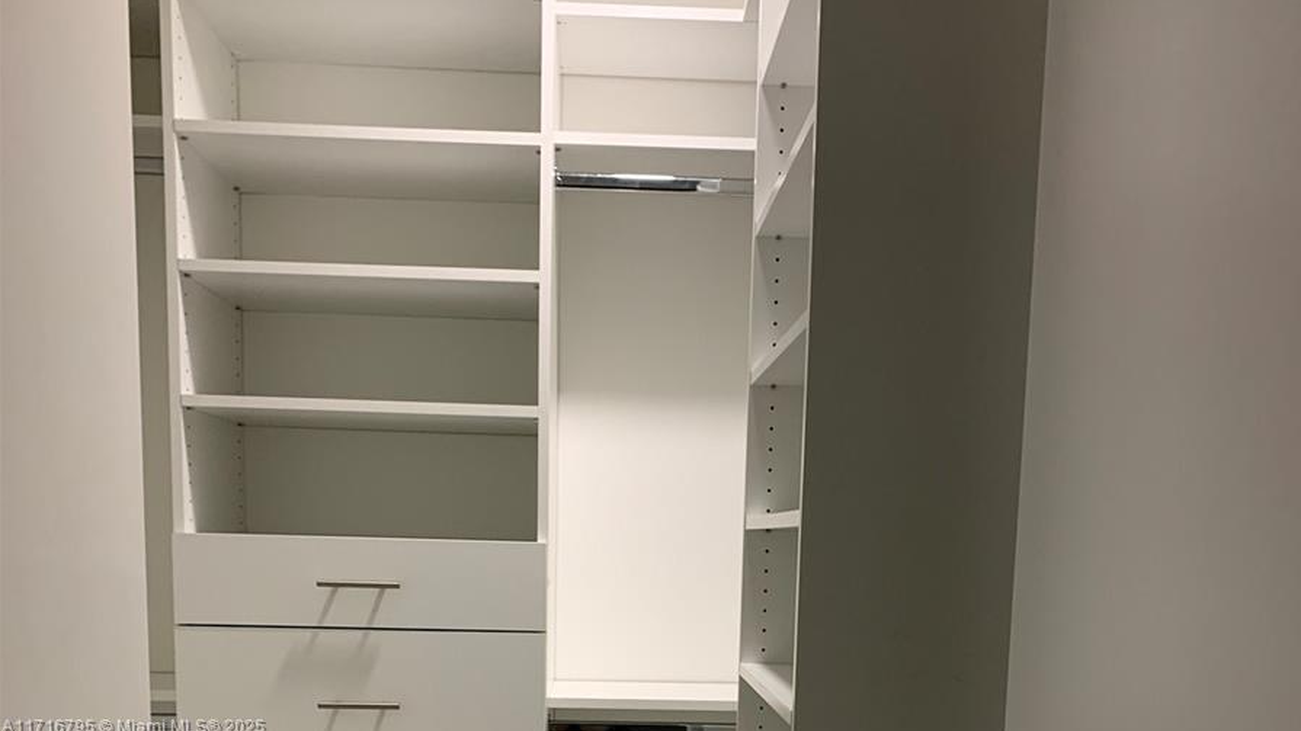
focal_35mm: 38
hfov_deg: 52.8
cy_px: 728
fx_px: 1311
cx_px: 653
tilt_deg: -7.9
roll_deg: -0.8
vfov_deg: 29.2
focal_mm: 4.25
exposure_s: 1/60
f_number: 1.8
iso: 125
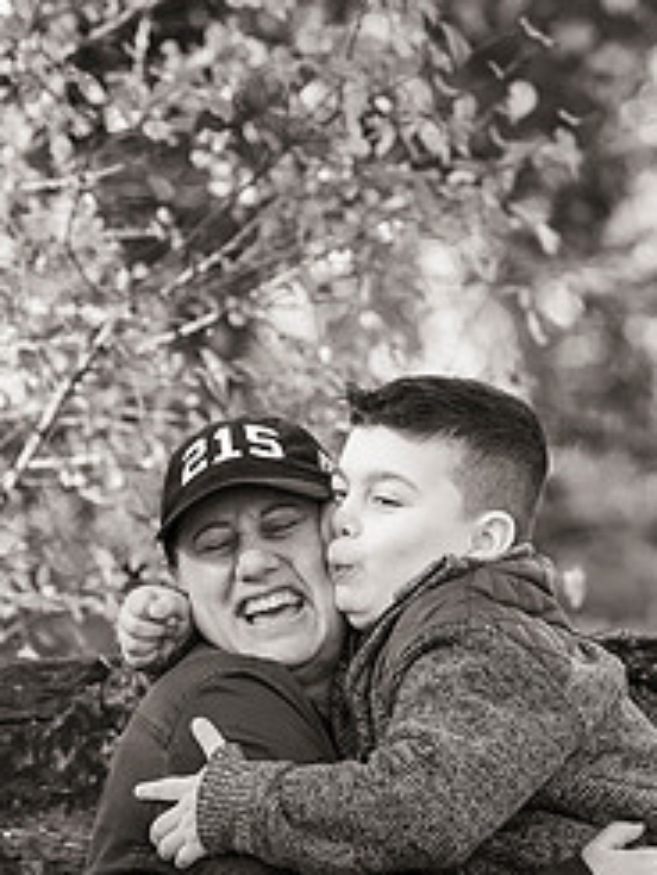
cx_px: 371
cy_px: 545
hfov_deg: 5.6
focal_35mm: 264
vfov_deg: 7.5
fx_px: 6675
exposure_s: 1/200
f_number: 3.5
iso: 320
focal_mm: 116
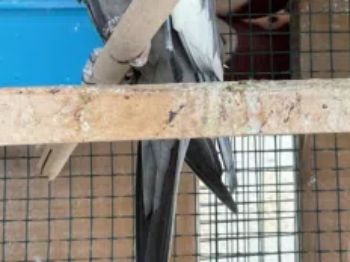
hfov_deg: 24.2
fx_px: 809
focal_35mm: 80
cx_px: 256
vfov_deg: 18.3
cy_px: 75
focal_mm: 3
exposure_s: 1/50
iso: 80
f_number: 1.8
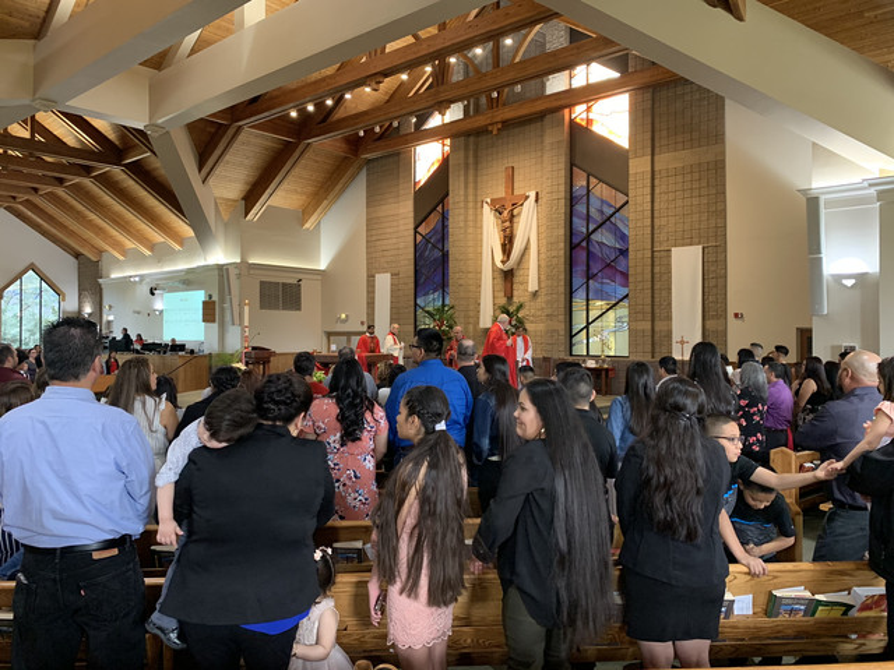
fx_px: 671
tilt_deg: +1.4
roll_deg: -0.8
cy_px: 335
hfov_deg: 67.3
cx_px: 447
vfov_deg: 53.1
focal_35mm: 26
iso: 250
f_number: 1.8
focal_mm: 4.25
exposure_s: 1/60
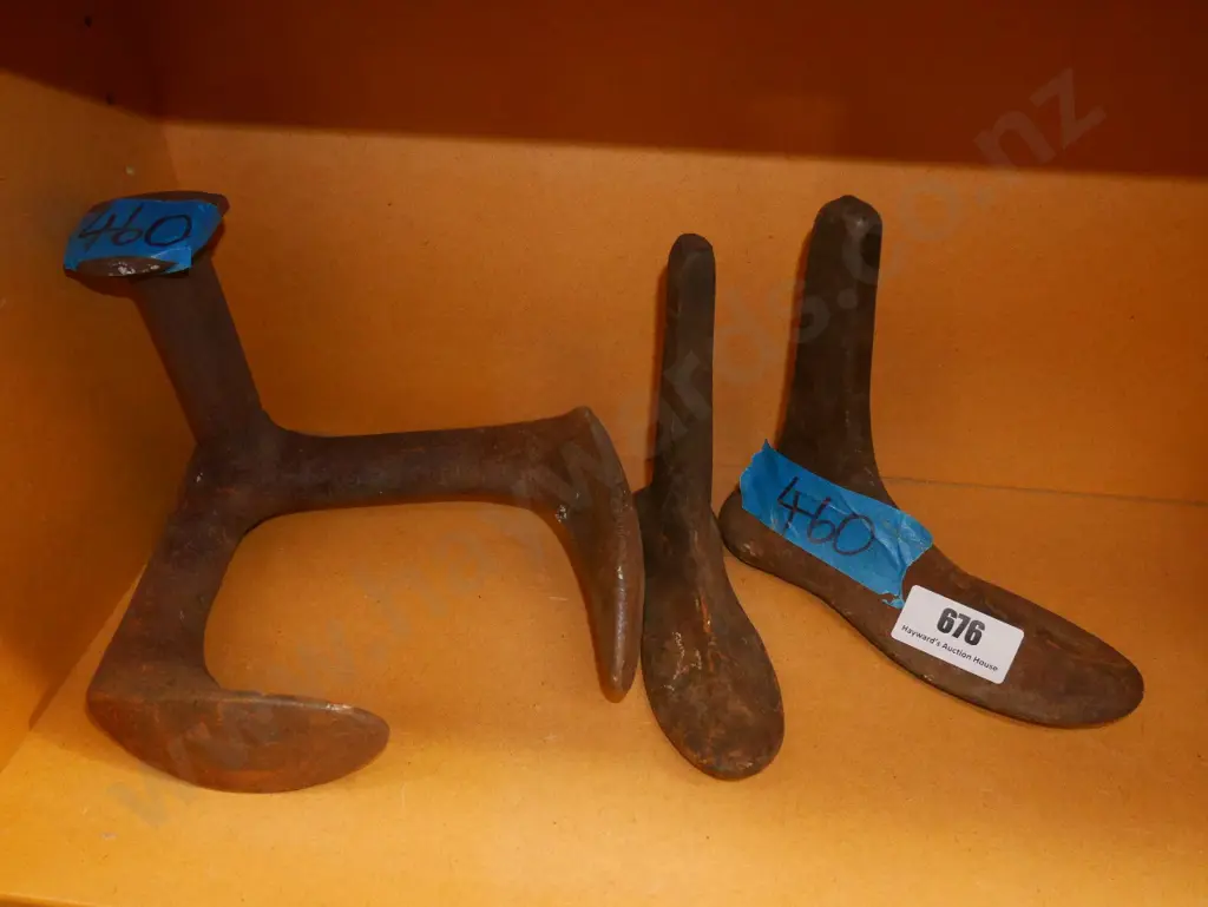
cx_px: 604
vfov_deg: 46.8
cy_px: 454
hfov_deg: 59.9
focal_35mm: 30
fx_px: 1047
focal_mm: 15
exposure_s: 1/60
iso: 3200
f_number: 3.8
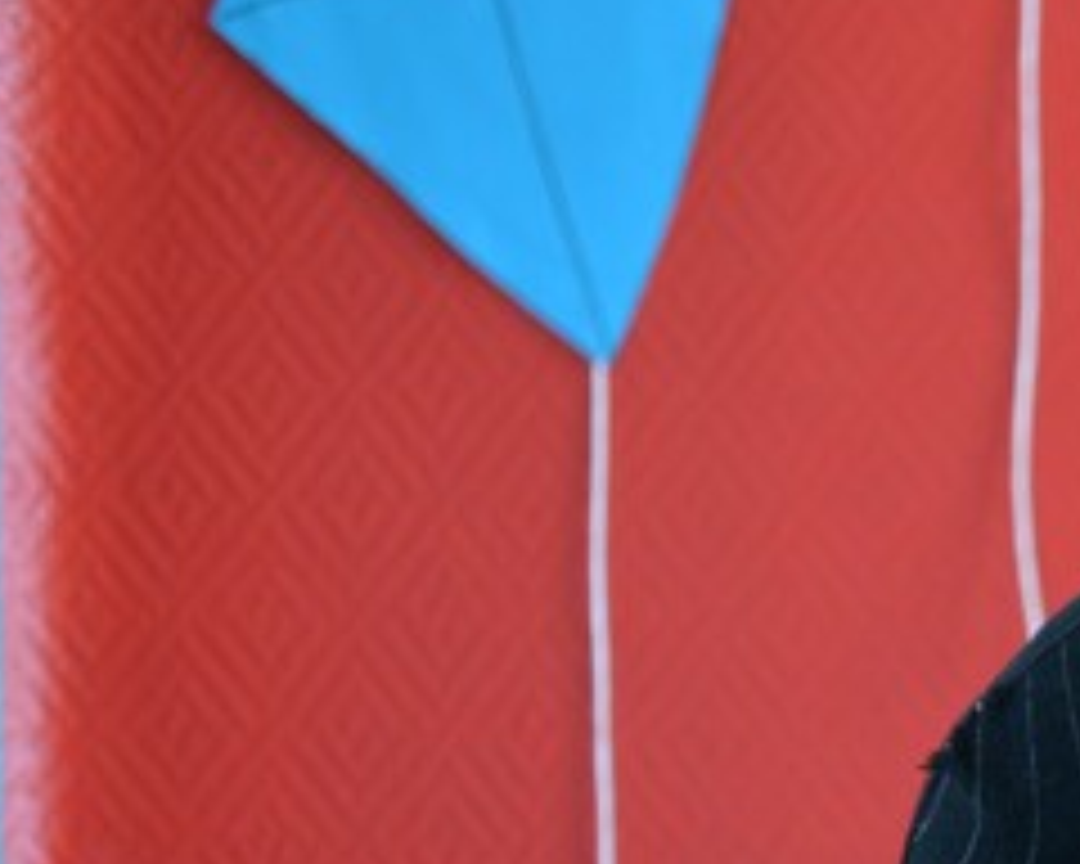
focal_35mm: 140
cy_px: 1415
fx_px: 4475
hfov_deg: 12.0
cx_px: 2264
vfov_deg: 10.5
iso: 800
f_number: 3.2
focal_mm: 35
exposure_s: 1/100
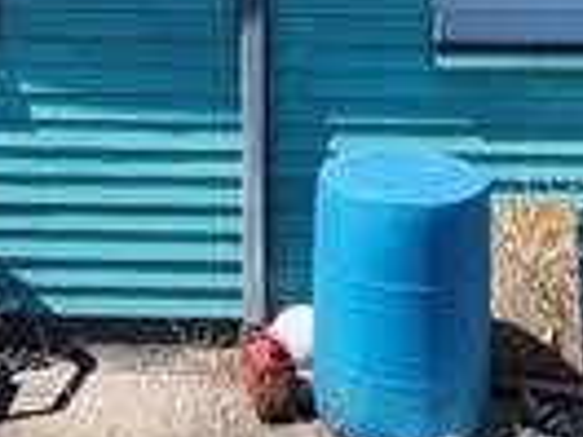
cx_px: 243
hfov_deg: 24.7
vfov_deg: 16.0
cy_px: -335
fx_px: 1331
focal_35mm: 79
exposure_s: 1/1087
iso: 50
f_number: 2.2
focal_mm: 2.2
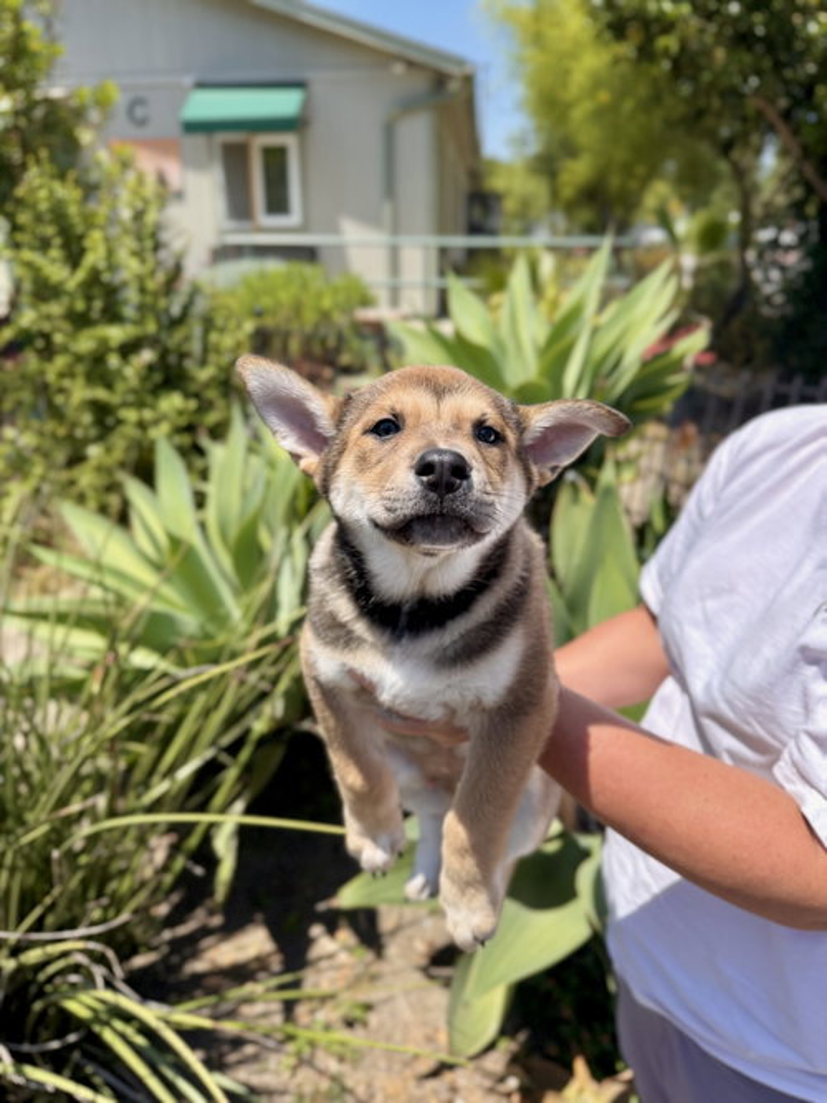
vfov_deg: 71.6
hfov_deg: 56.8
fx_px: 765
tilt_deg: -23.1
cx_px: 414
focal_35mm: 24
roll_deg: +0.1
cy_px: 552
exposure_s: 1/4975
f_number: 1.78
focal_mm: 6.76
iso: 100
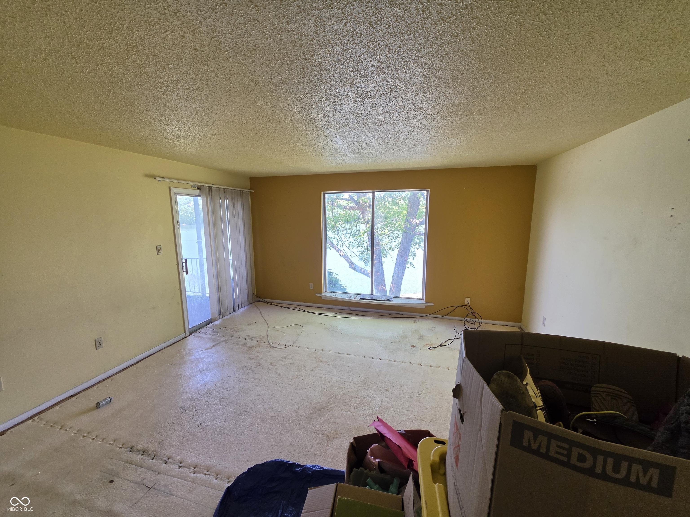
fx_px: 259
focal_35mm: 13
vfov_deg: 89.9
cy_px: 258
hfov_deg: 106.2
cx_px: 345
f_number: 1.9
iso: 80
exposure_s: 1/120
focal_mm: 2.2
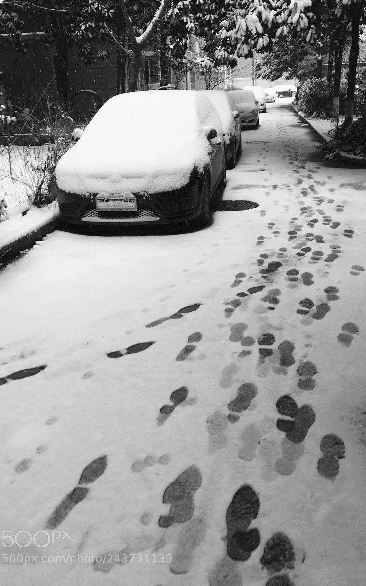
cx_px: 200
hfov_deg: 40.6
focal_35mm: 31
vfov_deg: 61.2
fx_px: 495
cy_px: 292
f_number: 2.2
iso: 32
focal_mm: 4.15
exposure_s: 1/100
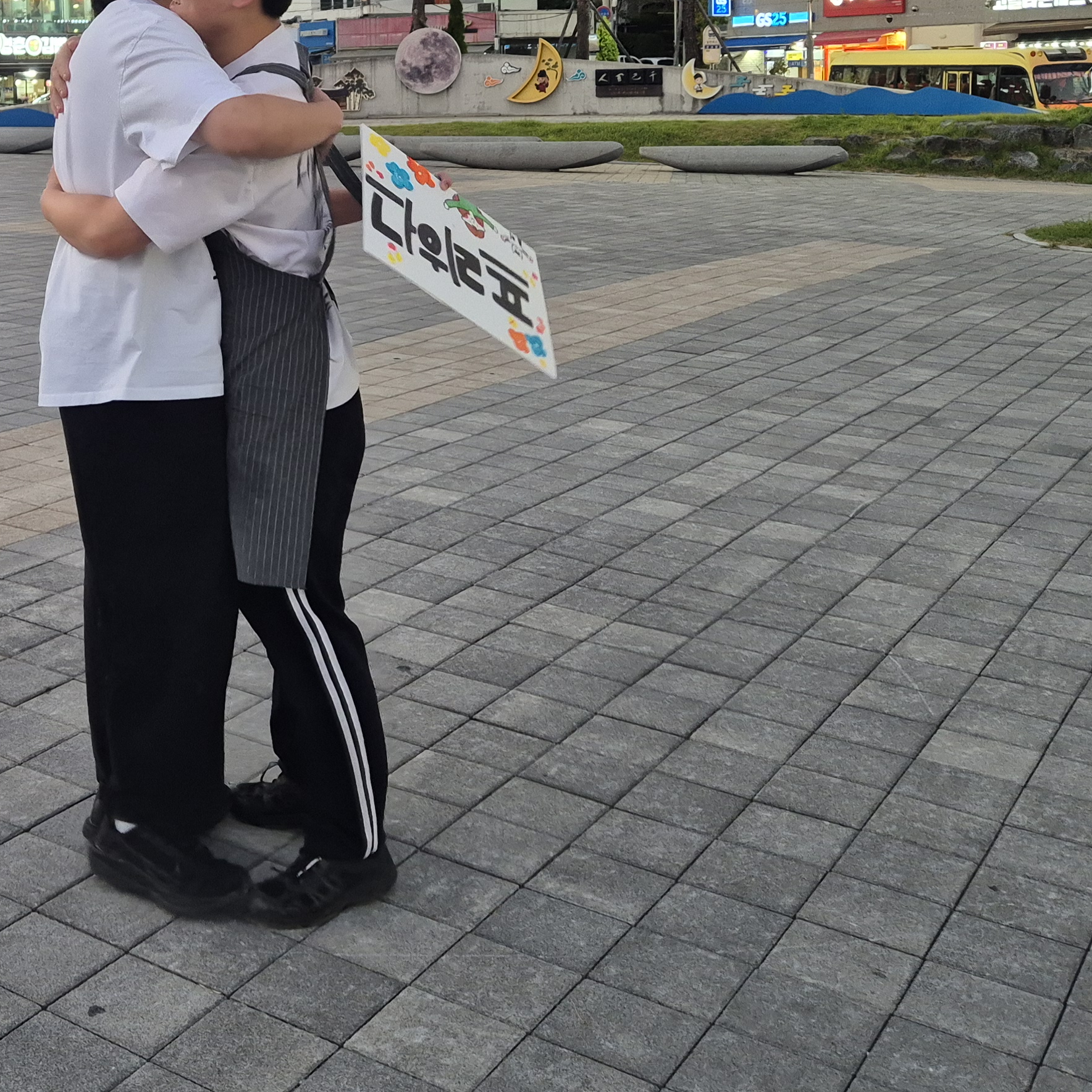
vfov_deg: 35.4
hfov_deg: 35.4
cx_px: 188
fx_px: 1642
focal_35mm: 46
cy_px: 193
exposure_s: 1/120
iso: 250
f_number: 1.8
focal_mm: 5.4
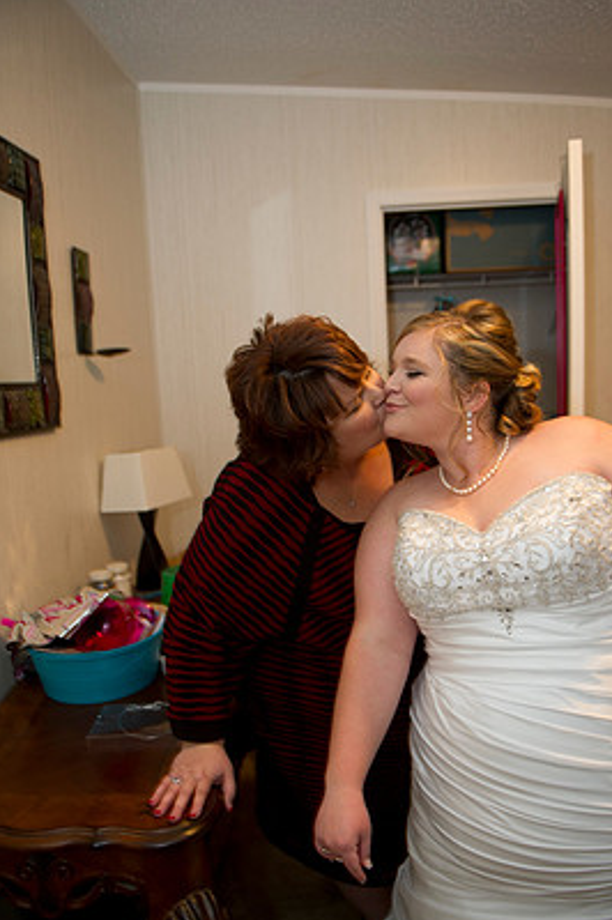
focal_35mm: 27
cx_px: 337
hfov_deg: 47.8
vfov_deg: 67.4
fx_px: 690
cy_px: 478
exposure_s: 1/60
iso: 640
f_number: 2.8
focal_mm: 24
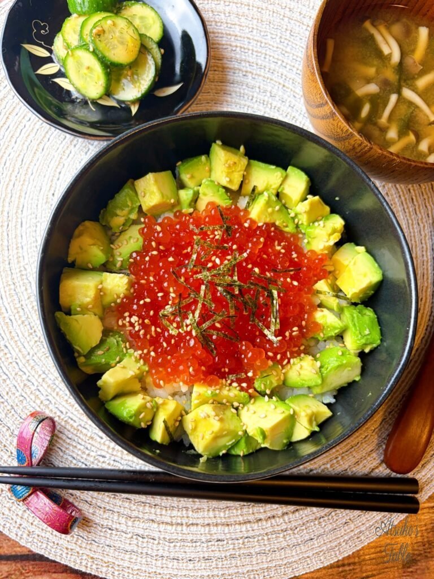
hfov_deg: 53.1
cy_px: 290
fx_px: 435
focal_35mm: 26
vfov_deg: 67.3
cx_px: 217
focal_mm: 5.96
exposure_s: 1/50
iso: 80
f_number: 1.6
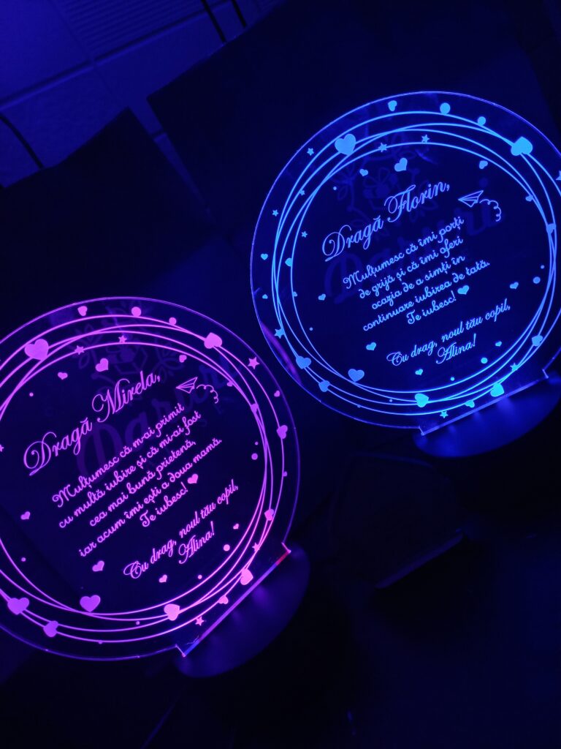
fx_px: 540
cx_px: 280
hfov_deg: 54.9
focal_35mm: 25
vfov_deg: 69.4
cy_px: 374
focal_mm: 4.65
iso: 250
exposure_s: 1/33
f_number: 1.8
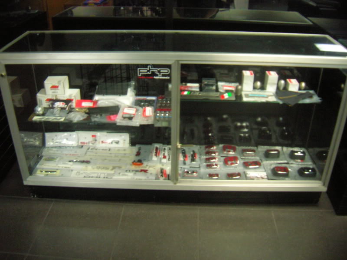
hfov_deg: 54.0
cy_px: 130
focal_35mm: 34
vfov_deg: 41.8
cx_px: 174
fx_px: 341
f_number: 2.9
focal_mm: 5.7
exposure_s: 1/3.3
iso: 200
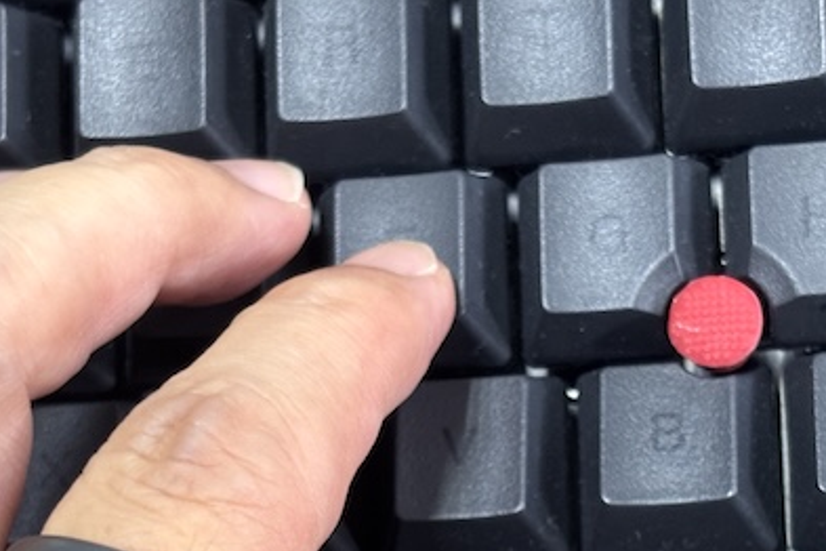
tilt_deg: -72.1
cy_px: 526
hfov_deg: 18.6
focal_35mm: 110
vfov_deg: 12.3
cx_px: 462
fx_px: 2524
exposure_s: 1/33
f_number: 1.6
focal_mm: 5.96
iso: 160
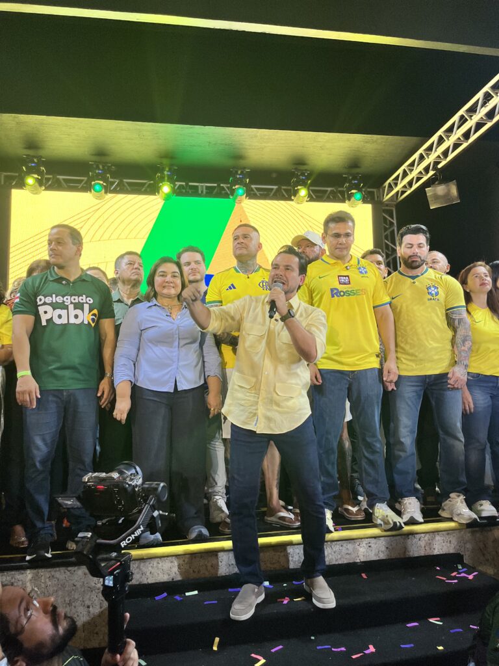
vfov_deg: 67.3
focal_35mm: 26
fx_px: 500
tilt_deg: +8.7
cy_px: 333
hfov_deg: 53.1
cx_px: 250
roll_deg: +2.2
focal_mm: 5.1
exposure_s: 1/120
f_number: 1.6
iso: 80
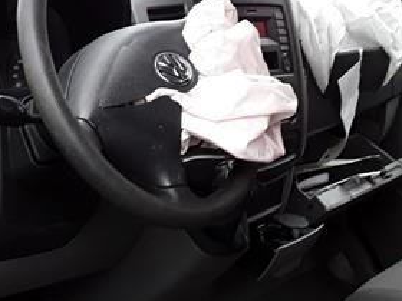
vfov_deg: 22.9
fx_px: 743
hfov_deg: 30.2
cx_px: 155
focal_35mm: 64
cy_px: 133
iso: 64
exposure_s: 1/100
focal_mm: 2.91
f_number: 1.9
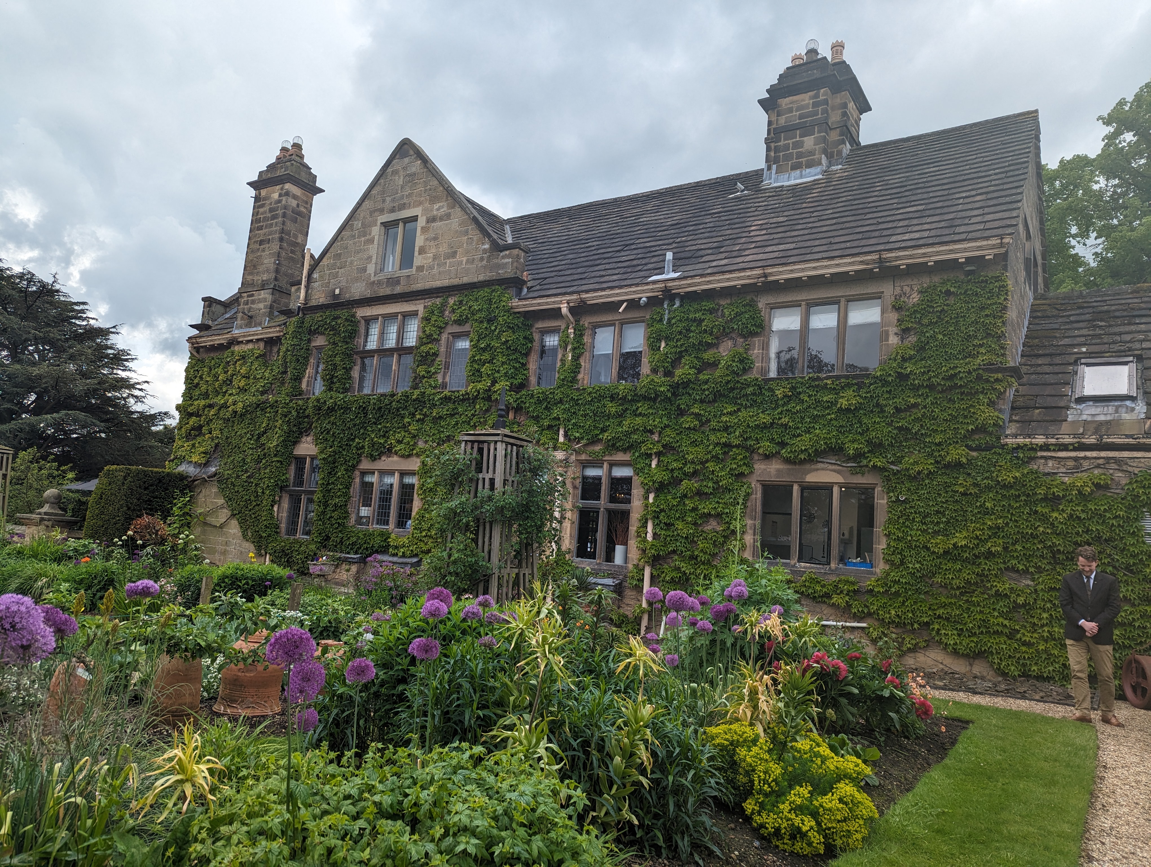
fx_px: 799
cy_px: 434
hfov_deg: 71.5
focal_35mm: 24
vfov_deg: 56.9
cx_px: 576
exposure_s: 1/1795
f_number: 1.85
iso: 47
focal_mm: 6.81
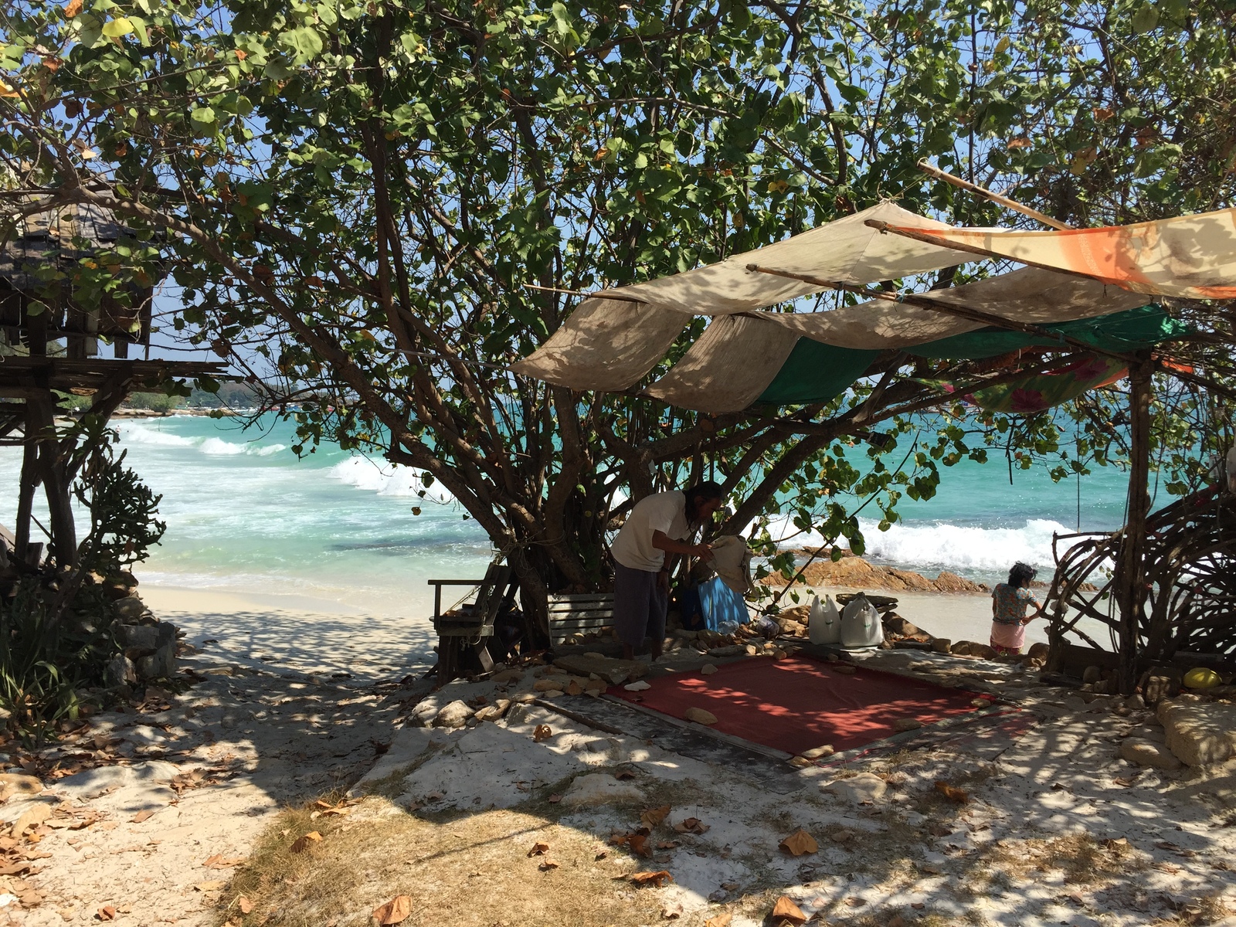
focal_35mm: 29
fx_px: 1035
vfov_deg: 48.2
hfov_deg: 61.7
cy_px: 464
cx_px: 618
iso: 32
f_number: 2.2
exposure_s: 1/1980
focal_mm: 4.15
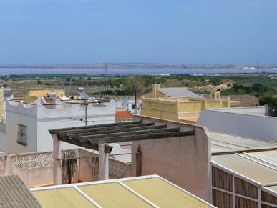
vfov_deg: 23.0
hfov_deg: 29.4
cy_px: 41
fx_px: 505
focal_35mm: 63
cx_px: 28
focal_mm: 24
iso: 160
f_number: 8
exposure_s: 1/850
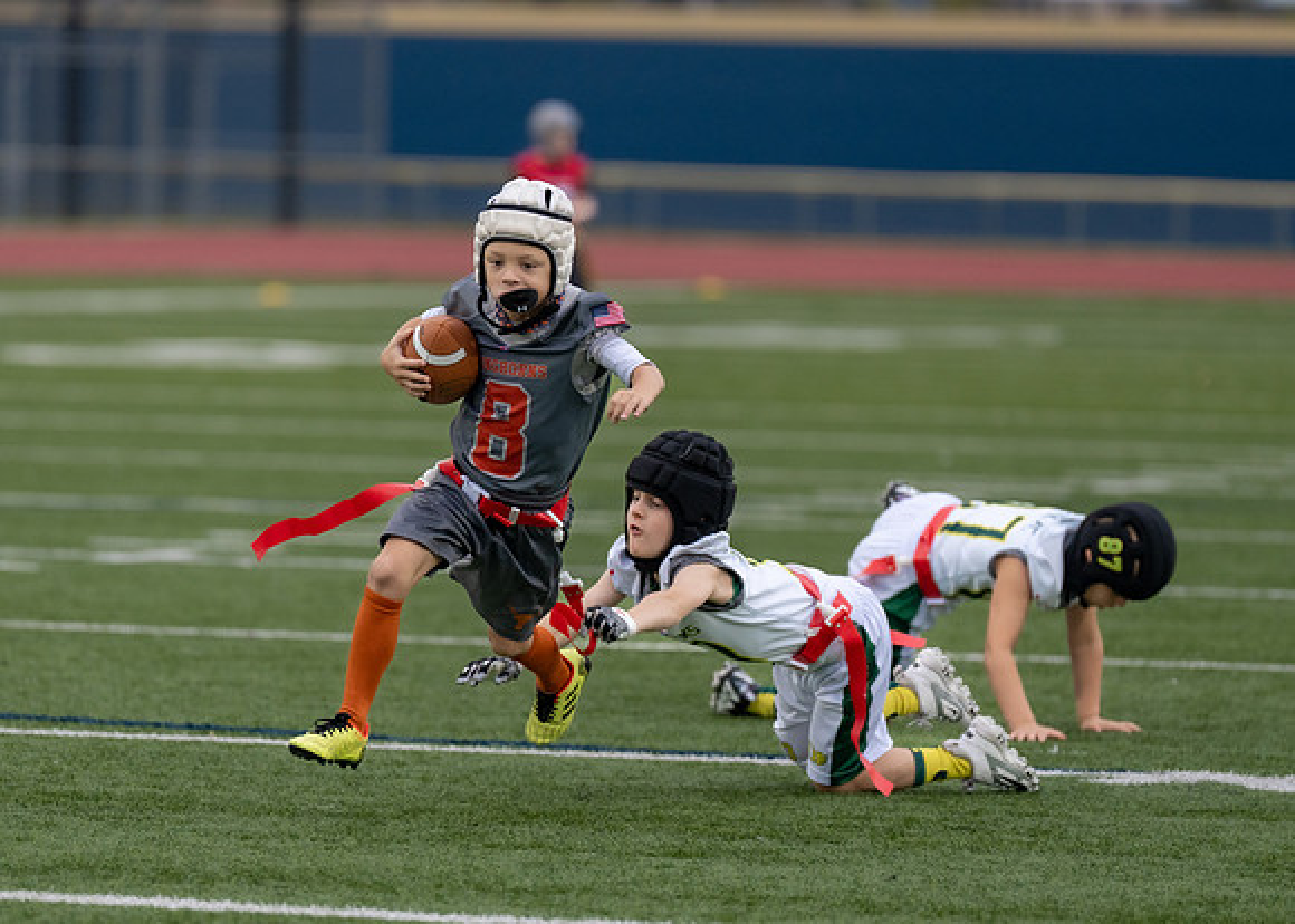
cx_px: 518
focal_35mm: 319
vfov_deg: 4.5
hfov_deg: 6.3
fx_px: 11738
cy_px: 527
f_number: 2.8
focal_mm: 200
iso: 500
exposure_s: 1/1000
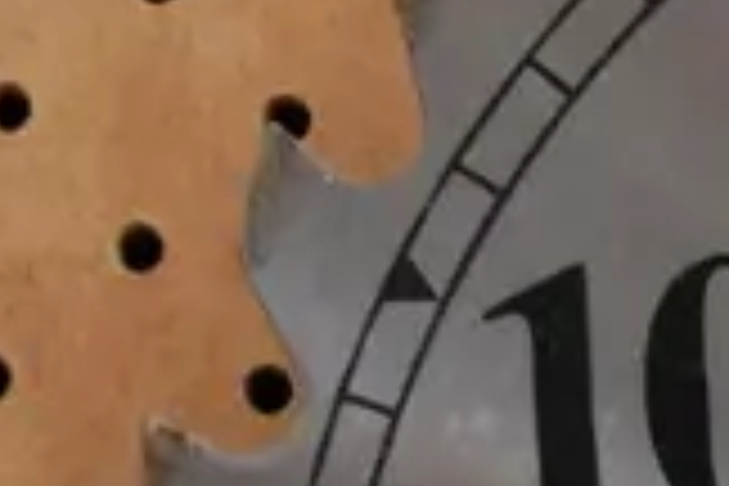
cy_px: 855
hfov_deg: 8.6
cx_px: 1548
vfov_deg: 6.1
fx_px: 4515
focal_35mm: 223
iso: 1250
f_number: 4
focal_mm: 17
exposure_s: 1/60
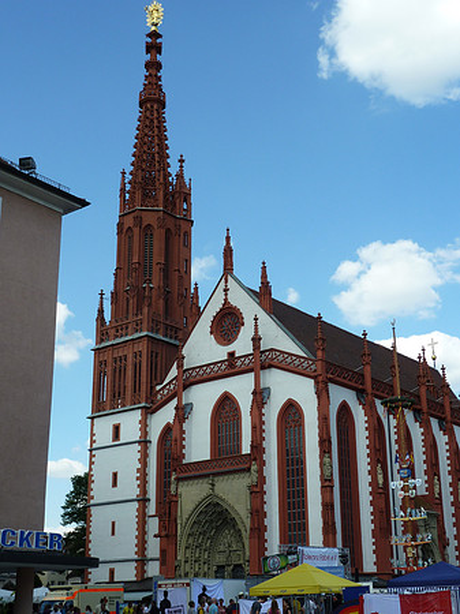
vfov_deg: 39.7
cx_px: 230
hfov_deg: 30.2
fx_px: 851
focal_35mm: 48
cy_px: 307
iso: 80
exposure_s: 1/320
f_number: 4
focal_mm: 7.9
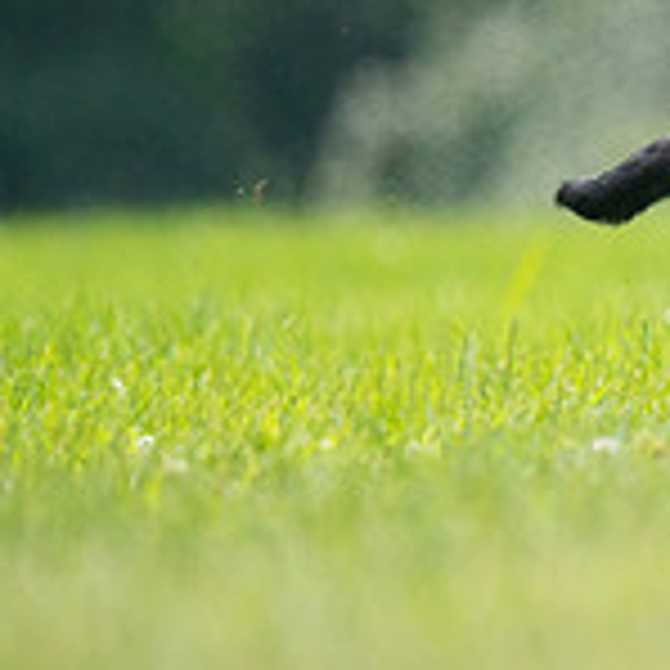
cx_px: 1178
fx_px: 43489
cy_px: 70
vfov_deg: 0.9
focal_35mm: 1986
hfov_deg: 0.9
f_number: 6.3
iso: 2500
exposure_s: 1/4000
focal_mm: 600
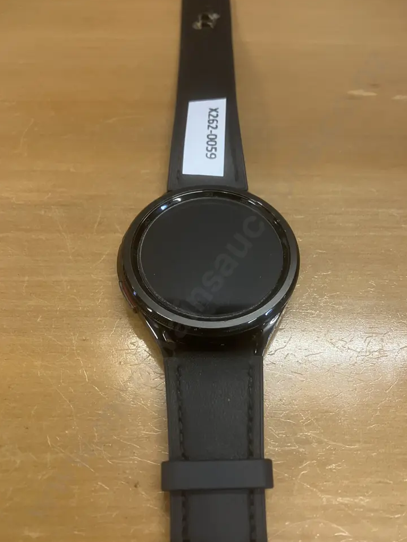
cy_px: 287
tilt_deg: -59.4
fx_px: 470
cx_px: 208
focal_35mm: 30
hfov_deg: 46.8
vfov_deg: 59.9
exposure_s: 1/50
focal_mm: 3.99
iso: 200
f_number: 1.8
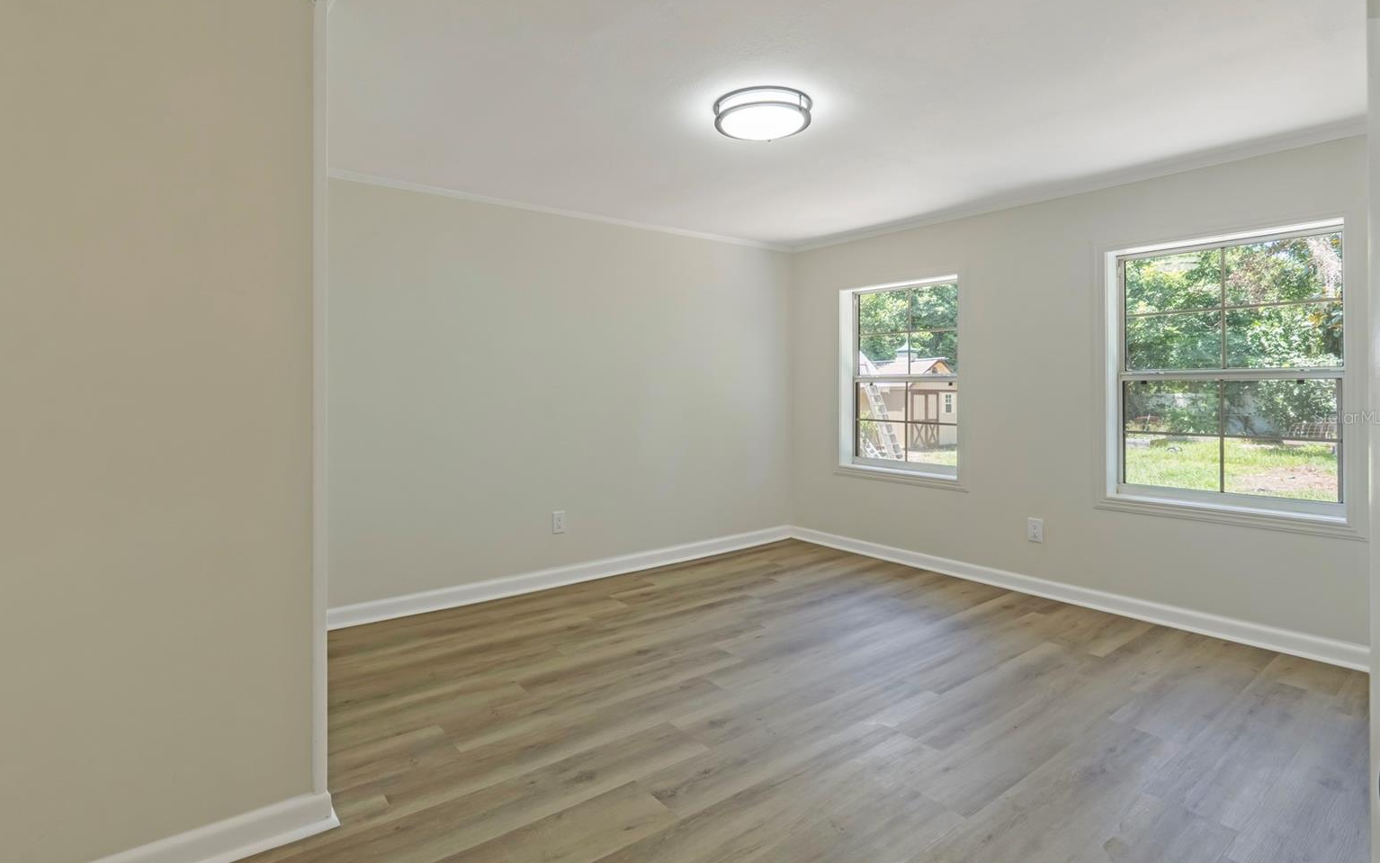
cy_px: 417
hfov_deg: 92.6
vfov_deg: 66.4
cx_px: 675
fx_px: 659
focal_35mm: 18
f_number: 9
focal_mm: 11
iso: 250
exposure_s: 1/400
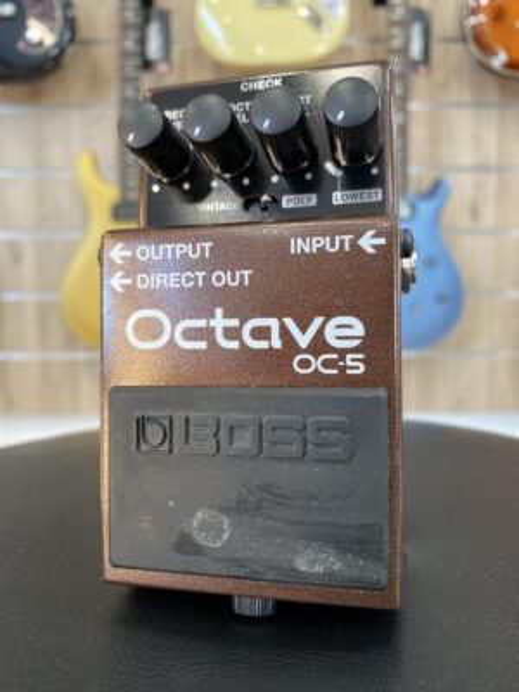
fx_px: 520
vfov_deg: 67.3
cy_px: 346
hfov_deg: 53.1
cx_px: 260
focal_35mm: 26
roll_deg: +1.0
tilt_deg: -6.5
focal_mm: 4.25
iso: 100
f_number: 1.8
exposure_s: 1/50
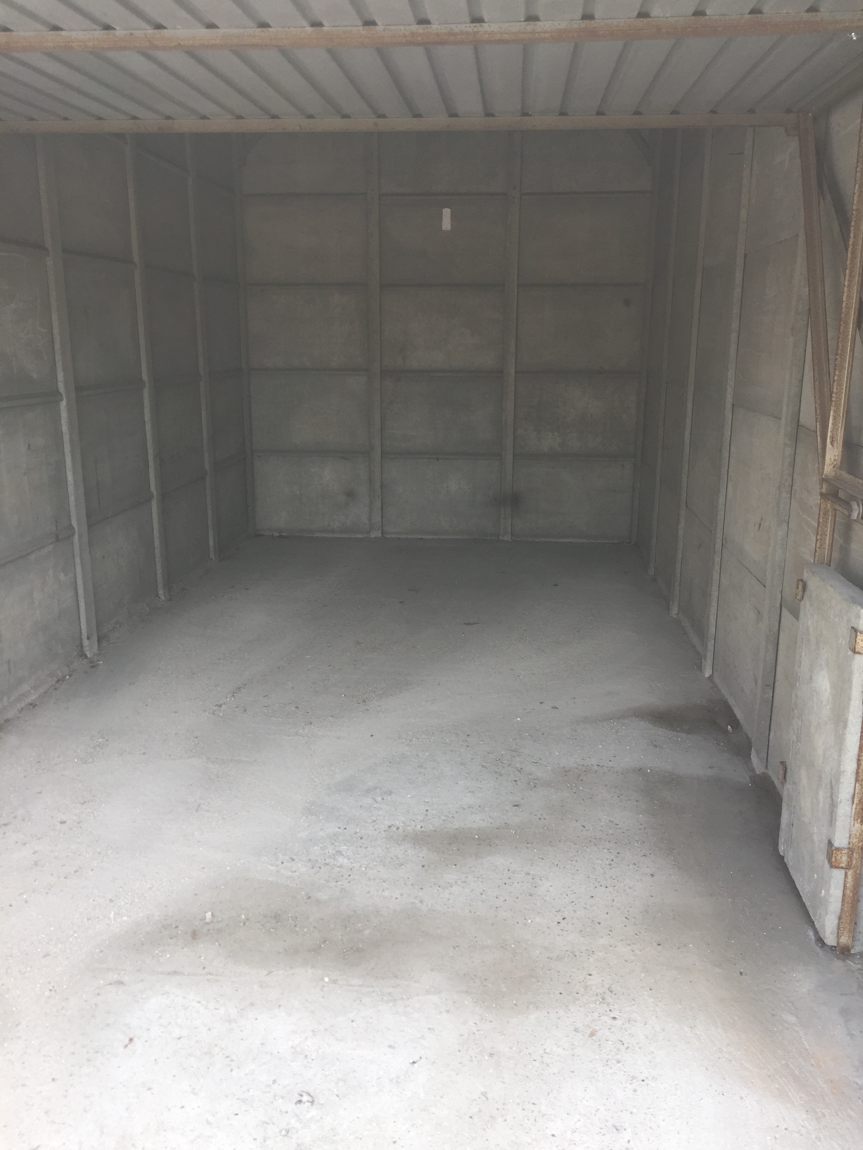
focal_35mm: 29
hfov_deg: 48.2
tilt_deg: -12.0
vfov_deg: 61.7
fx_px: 964
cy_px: 575
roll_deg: -0.6
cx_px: 432
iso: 32
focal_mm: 4.15
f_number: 2.2
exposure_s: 1/159
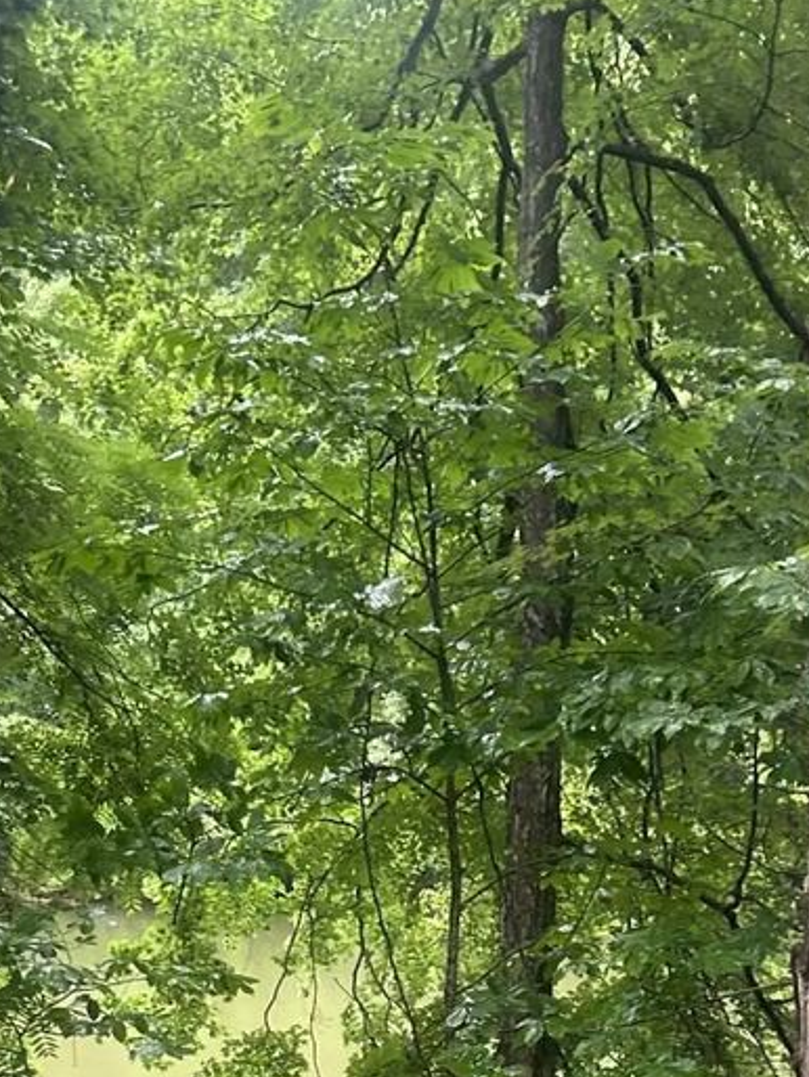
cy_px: 1019
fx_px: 2148
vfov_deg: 26.9
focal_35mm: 69
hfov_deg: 21.3
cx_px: 388
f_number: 1.5
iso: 200
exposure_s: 1/60
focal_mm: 5.7
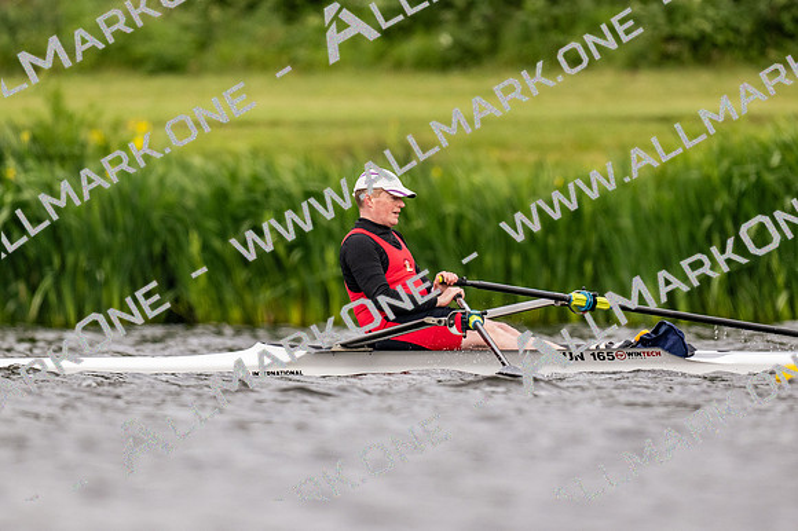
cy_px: 266
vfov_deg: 1.5
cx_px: 399
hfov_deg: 2.3
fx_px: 19938
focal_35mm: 900
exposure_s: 1/2500
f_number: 4
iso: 720
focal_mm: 600
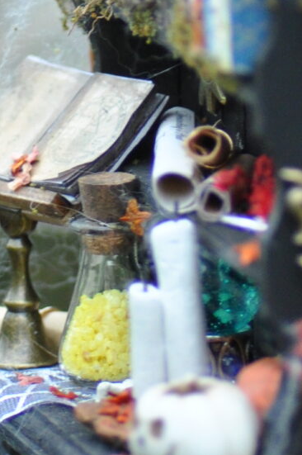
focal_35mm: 627
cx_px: 159
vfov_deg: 3.3
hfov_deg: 2.2
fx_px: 7909
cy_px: 77
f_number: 3.5
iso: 640
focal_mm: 90
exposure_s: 1/250
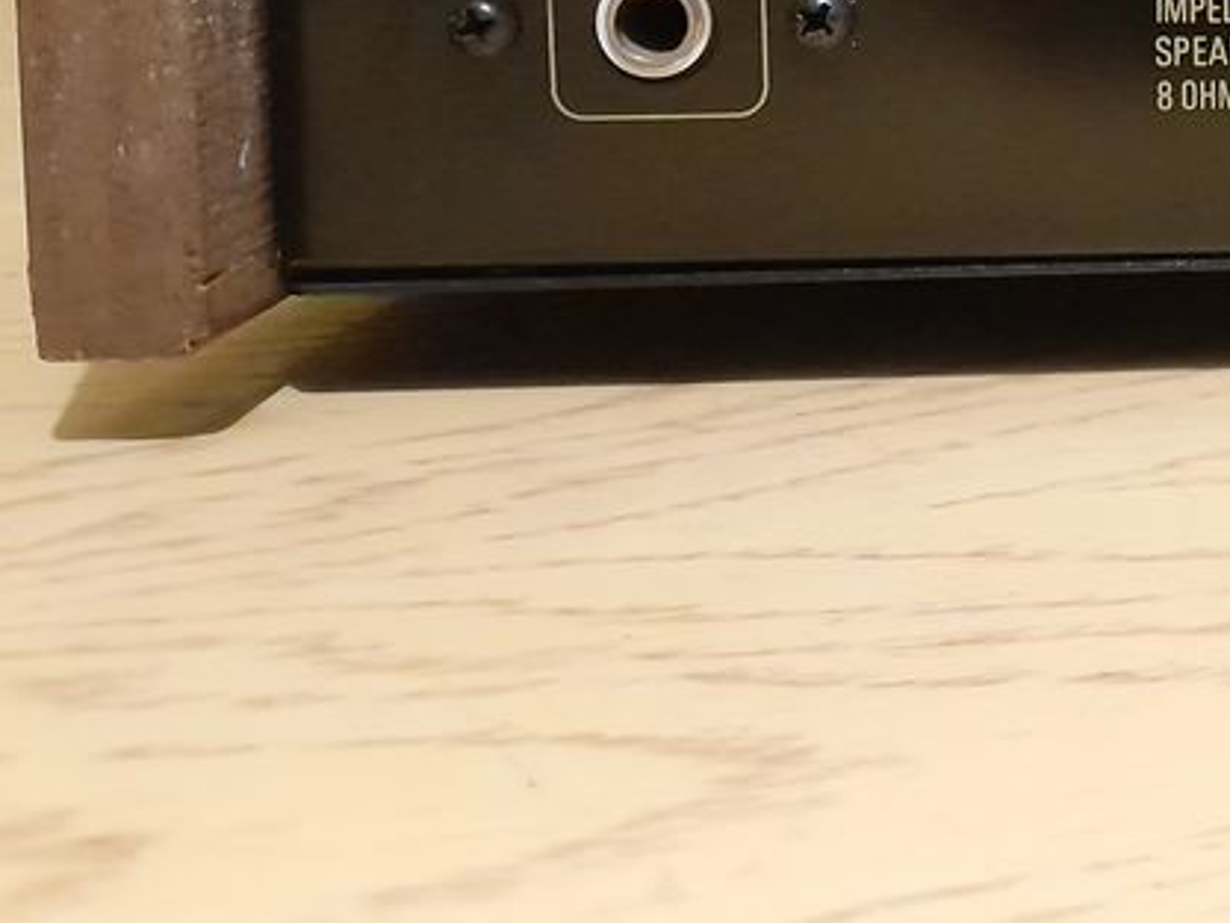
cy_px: -136
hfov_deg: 28.6
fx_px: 2133
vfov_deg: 22.8
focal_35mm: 60
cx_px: 1422
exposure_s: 1/10
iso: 1000
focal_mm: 4.6
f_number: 2
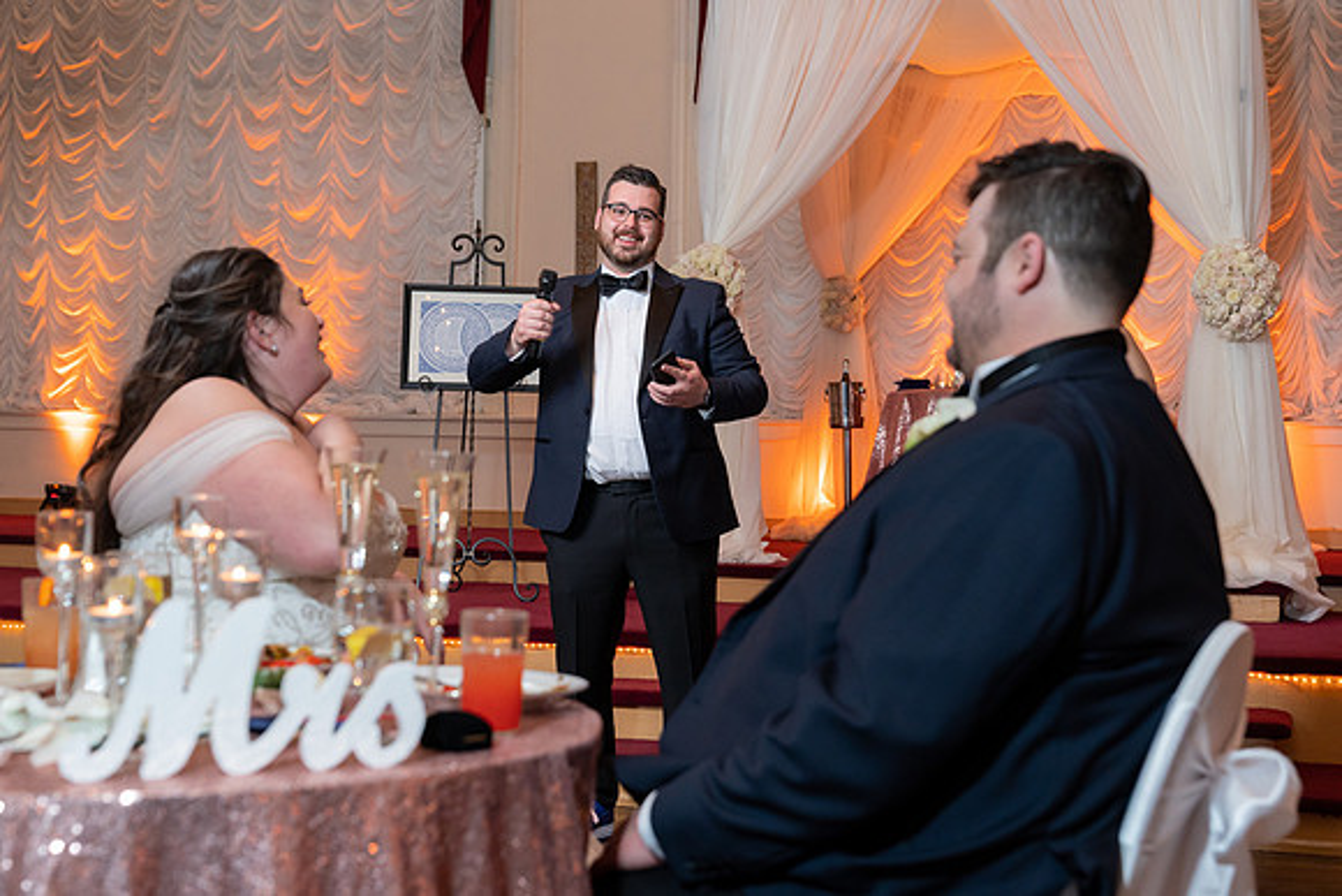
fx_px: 1905
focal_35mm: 51
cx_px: 698
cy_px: 433
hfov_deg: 38.8
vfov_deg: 26.4
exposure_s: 1/100
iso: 2000
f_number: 4
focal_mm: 49
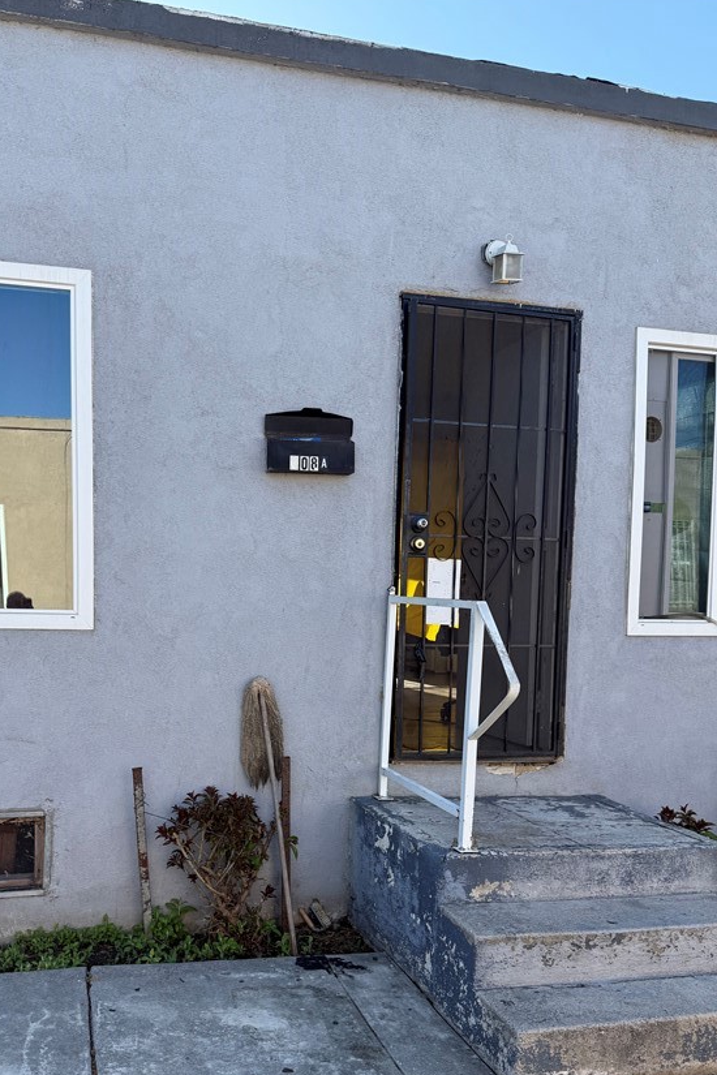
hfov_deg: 42.1
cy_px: 652
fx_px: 926
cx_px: 279
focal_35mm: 31
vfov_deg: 59.7
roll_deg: -1.7
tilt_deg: -3.8
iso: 100
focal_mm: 6.76
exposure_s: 1/1585
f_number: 1.78
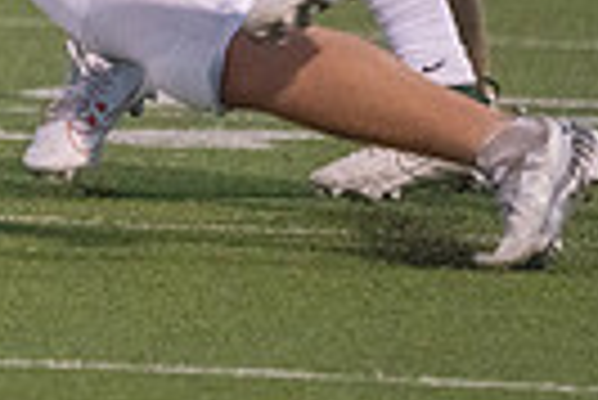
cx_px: -387
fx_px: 29084
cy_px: -411
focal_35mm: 1749
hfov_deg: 1.2
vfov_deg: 0.8
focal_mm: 400
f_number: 5.6
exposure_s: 1/1000
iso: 10000
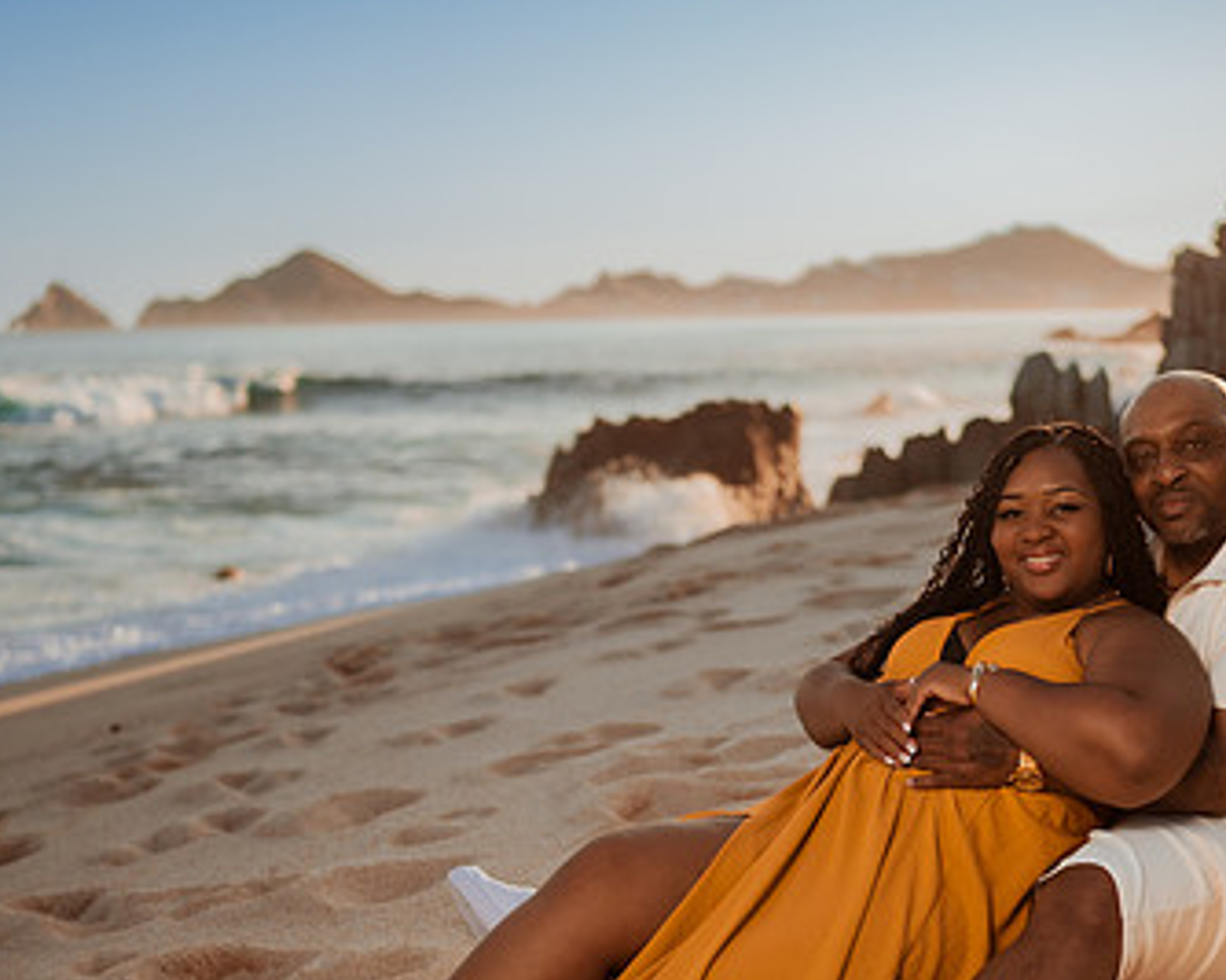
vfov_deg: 26.5
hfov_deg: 32.9
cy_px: 666
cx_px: 752
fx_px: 2068
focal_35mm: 57
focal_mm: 35
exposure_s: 1/1600
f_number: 1.8
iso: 100
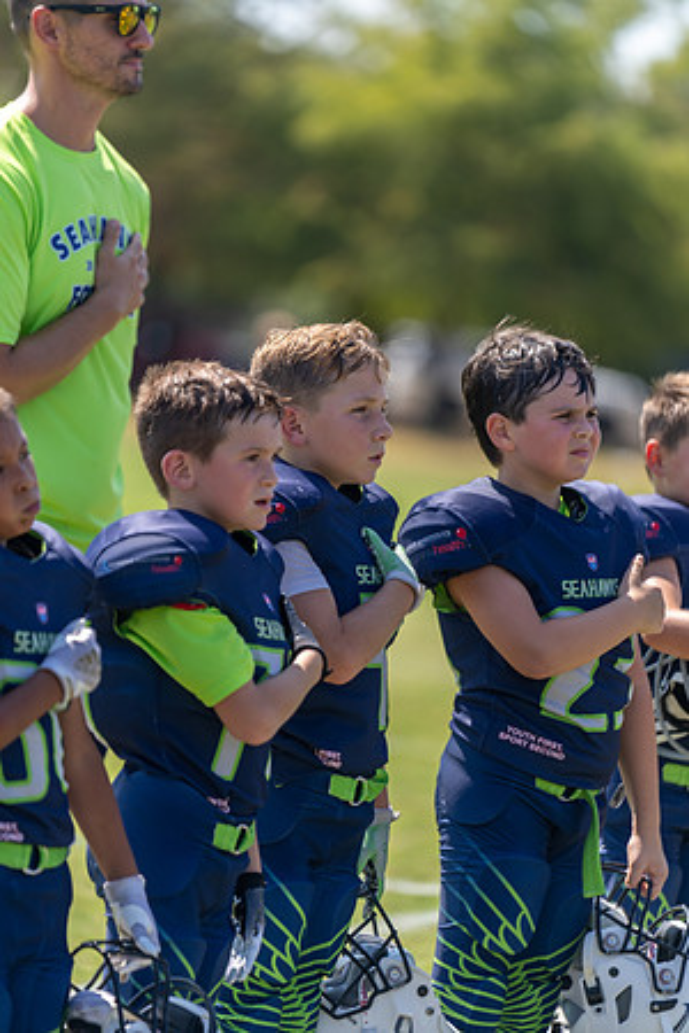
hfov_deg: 6.9
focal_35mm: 200
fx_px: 5741
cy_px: 516
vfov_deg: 10.3
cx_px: 344
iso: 100
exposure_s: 1/800
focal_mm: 200
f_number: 2.8
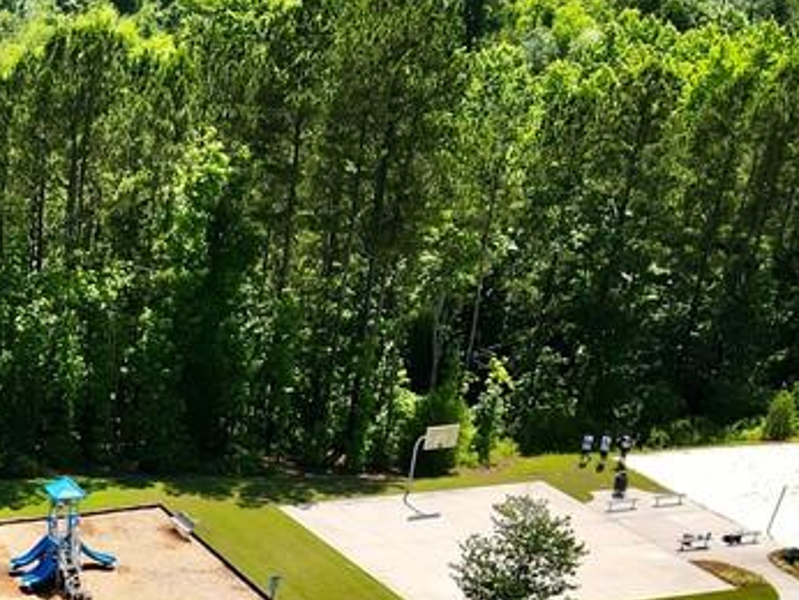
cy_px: 713
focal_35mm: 71
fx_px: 1640
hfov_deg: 25.2
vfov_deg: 19.6
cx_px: -102
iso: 100
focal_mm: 4.5
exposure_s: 1/500
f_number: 2.8
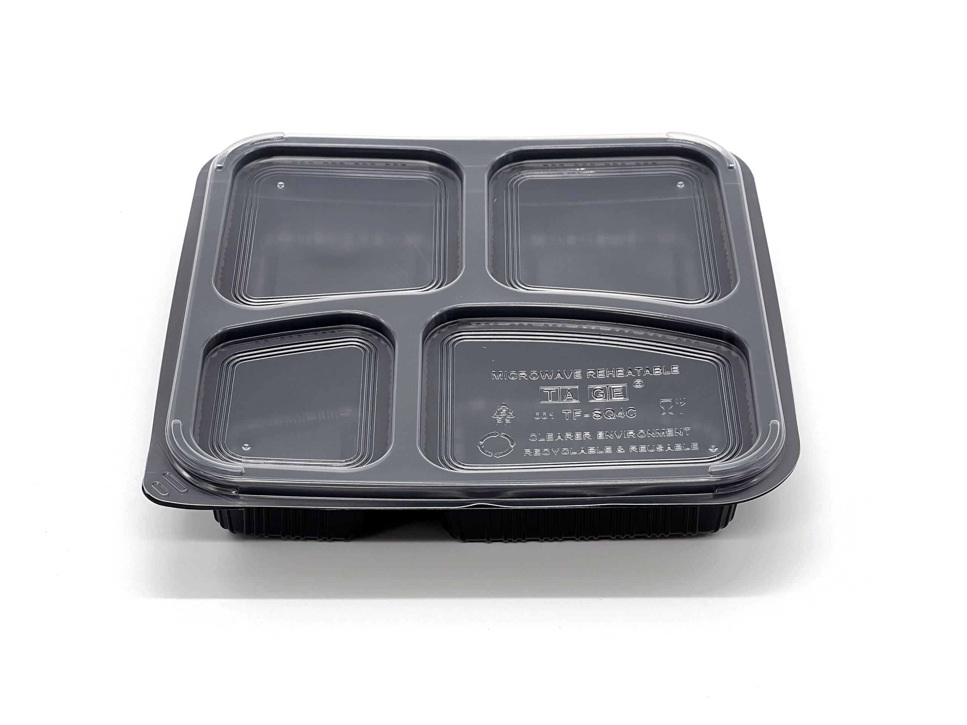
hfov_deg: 25.3
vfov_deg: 19.1
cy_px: 362
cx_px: 484
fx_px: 2151
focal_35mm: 77
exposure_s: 1/100
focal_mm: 9
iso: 64
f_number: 2.8
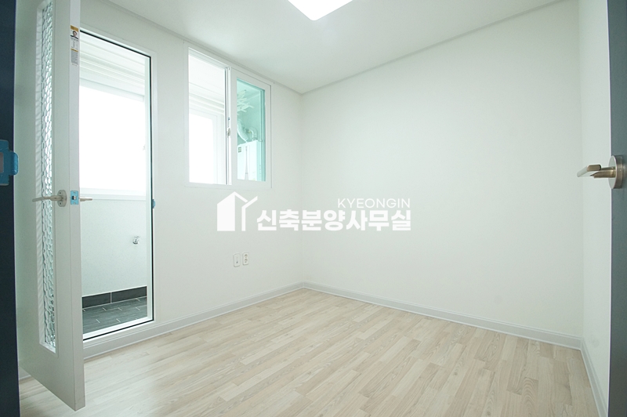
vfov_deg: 72.0
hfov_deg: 95.0
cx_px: 314
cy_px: 208
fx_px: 287
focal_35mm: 16
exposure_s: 1/30
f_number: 9
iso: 800
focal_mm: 11
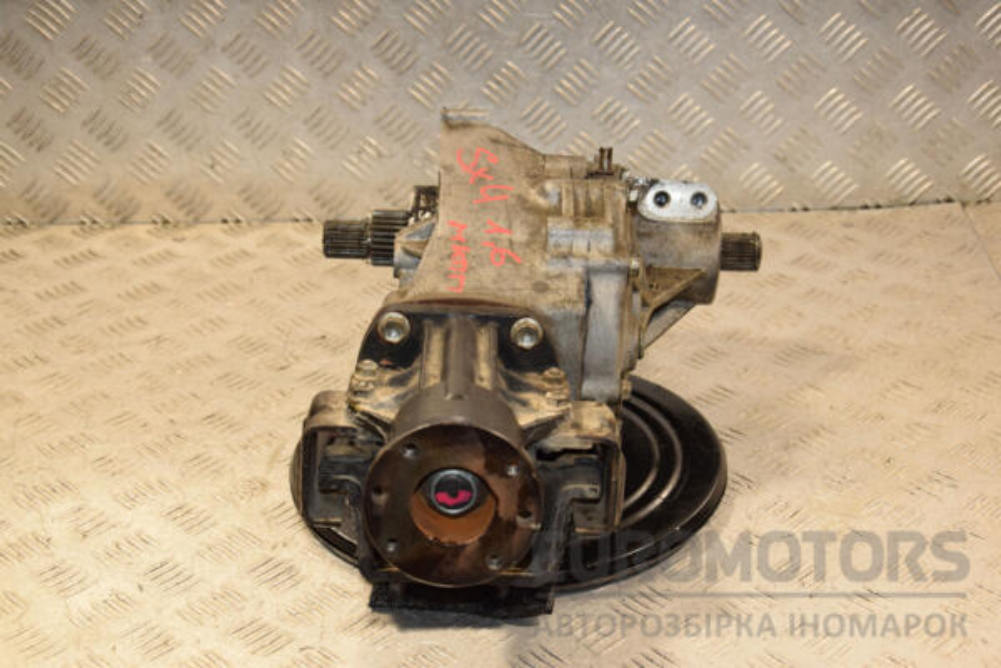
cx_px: 500
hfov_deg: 29.9
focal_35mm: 68
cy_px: 334
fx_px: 1877
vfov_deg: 20.2
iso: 800
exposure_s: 1/200
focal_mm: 45
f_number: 5.6
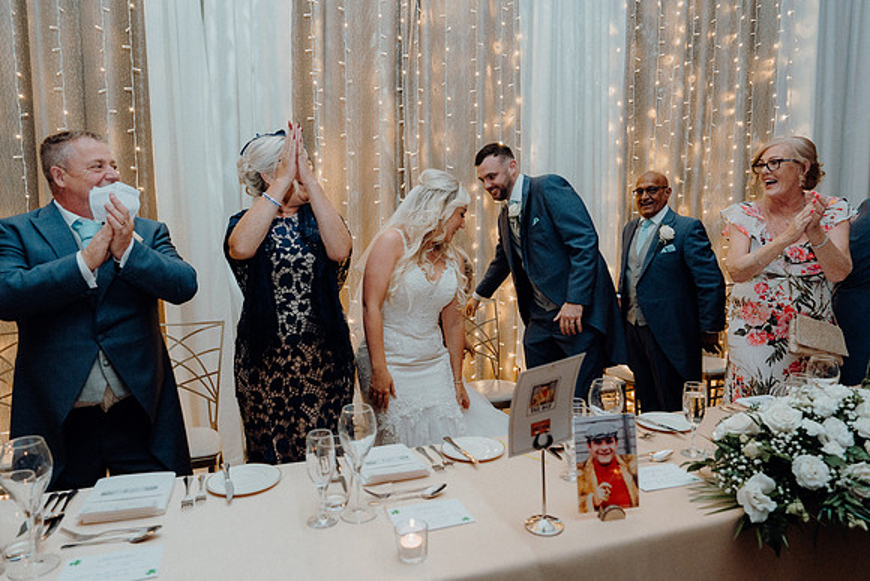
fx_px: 580
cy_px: 290
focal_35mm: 24
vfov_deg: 53.2
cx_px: 435
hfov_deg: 73.7
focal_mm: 24
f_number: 3.5
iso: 2500
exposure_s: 1/160
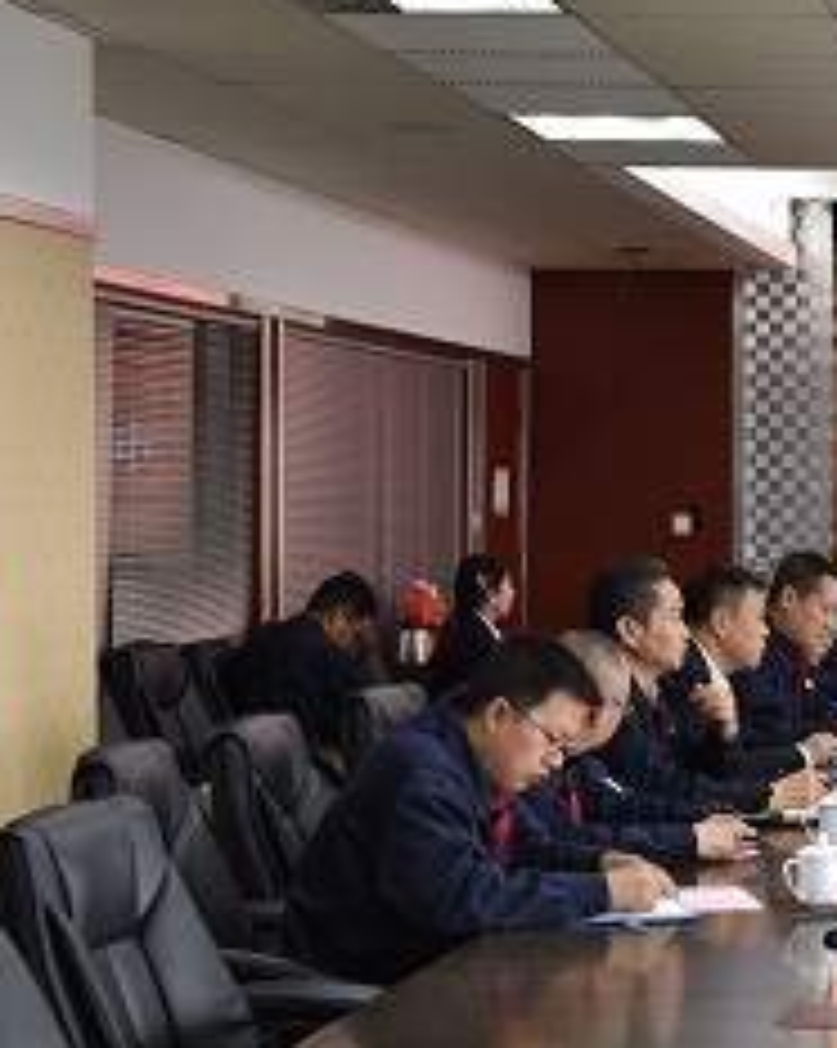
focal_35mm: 98
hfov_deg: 14.9
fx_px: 3039
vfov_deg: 19.6
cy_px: 589
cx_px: 1134
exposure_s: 1/80
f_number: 4.5
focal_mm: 44
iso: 800
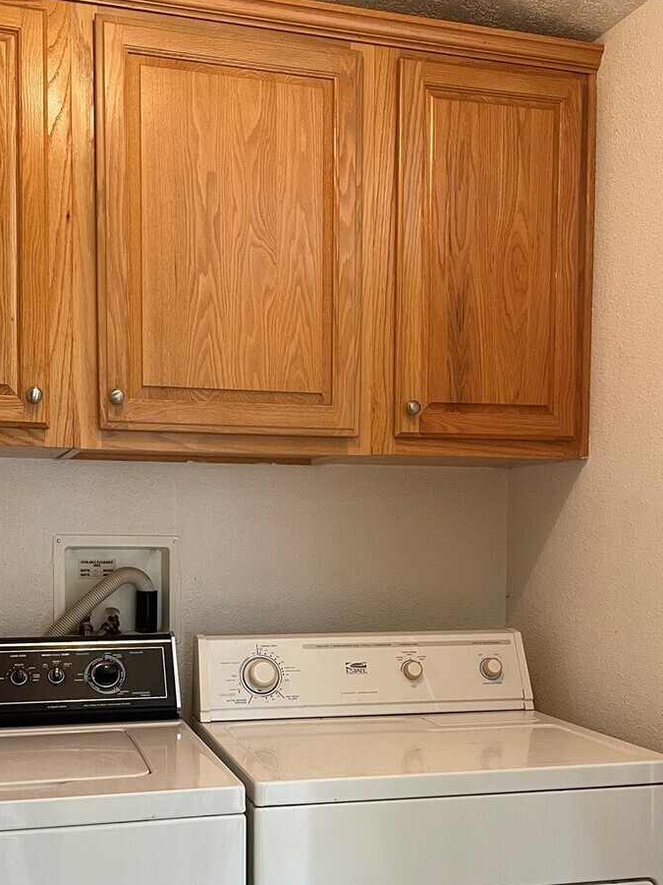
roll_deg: -0.4
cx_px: 265
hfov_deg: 35.8
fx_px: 1021
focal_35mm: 40
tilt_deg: -3.2
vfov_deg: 46.1
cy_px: 592
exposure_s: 1/60
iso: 160
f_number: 1.6
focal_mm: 5.1
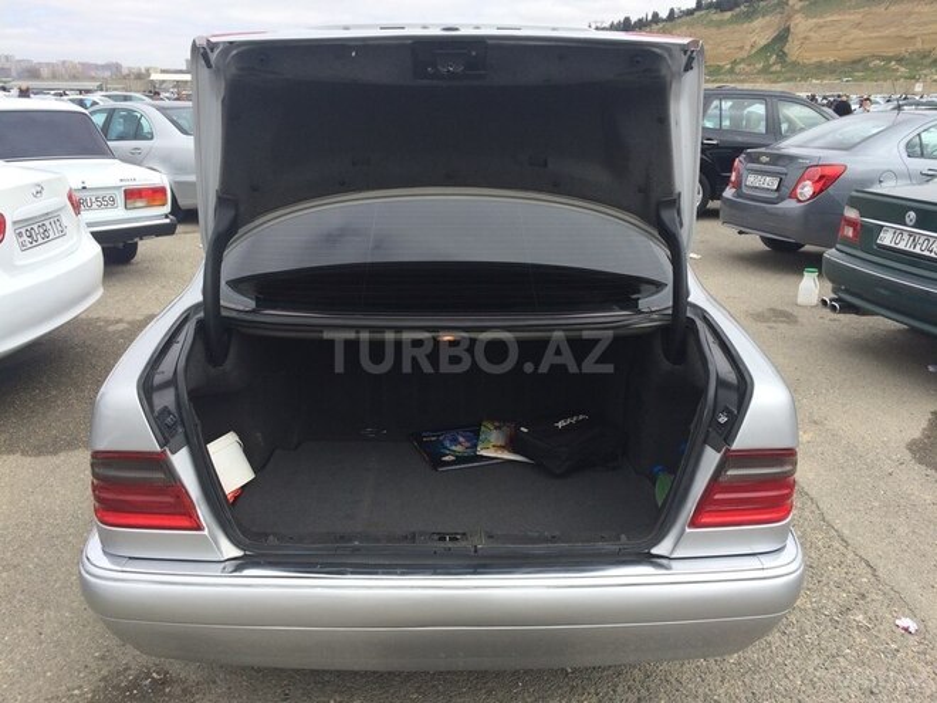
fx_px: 785
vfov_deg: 48.2
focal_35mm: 29
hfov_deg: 61.7
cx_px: 468
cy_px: 352
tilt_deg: -18.4
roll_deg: -0.3
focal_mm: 4.15
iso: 32
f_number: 2.2
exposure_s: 1/1109
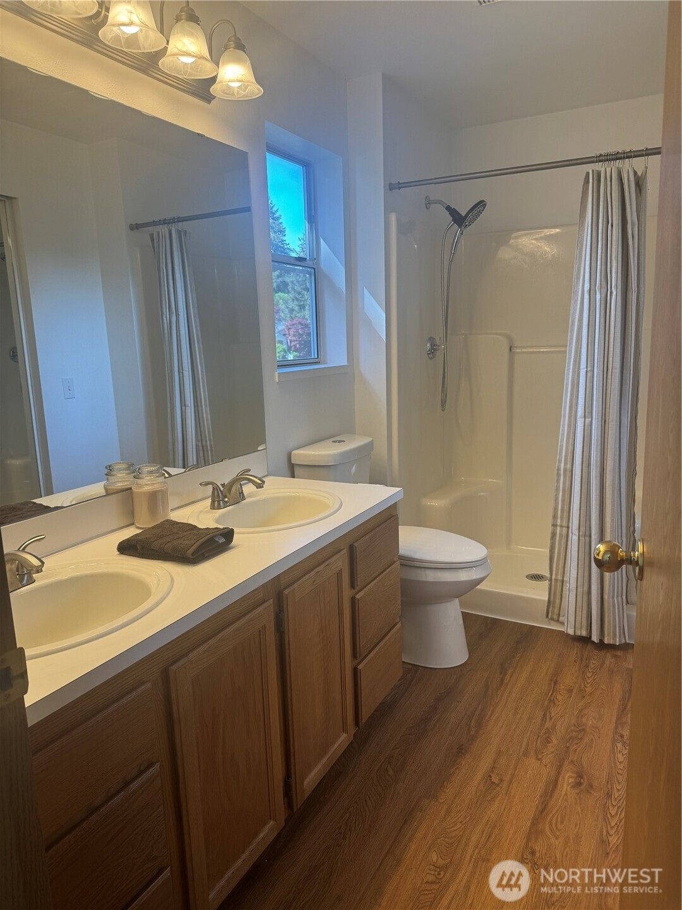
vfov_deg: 71.6
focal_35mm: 24
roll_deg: +2.6
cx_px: 341
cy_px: 455
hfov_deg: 56.8
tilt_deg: -10.3
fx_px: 630
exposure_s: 1/152
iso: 64
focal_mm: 6.76
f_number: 1.78
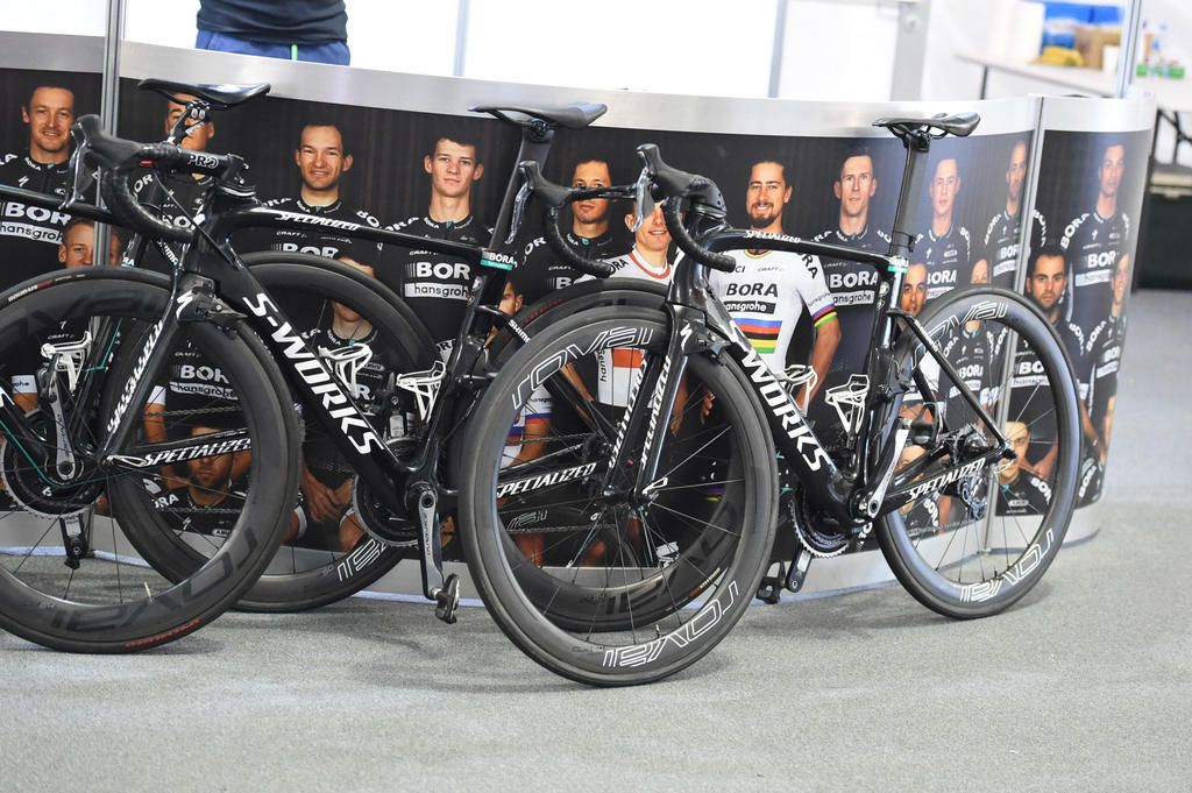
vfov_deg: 15.9
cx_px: 596
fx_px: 2845
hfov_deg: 23.7
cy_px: 396
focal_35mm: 86
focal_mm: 86
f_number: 3.5
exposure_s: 1/400
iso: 12800
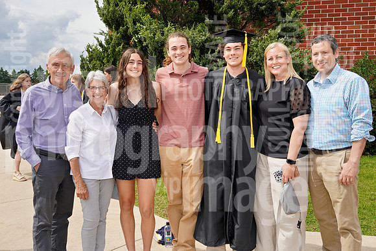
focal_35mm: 39
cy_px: 126
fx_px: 407
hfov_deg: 49.5
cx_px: 188
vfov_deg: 34.2
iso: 100
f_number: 8
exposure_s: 1/160
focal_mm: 26
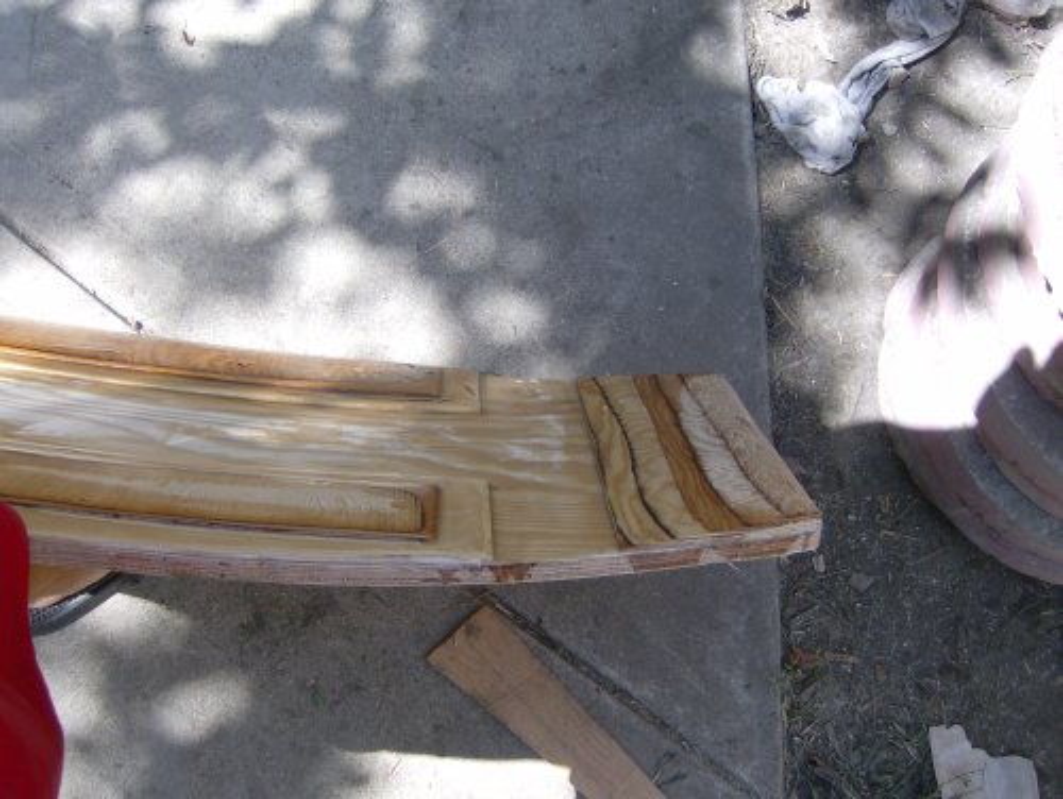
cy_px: 400
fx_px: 1107
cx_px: 532
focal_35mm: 36
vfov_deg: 39.7
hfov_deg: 51.3
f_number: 2.8
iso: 100
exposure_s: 1/473
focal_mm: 6
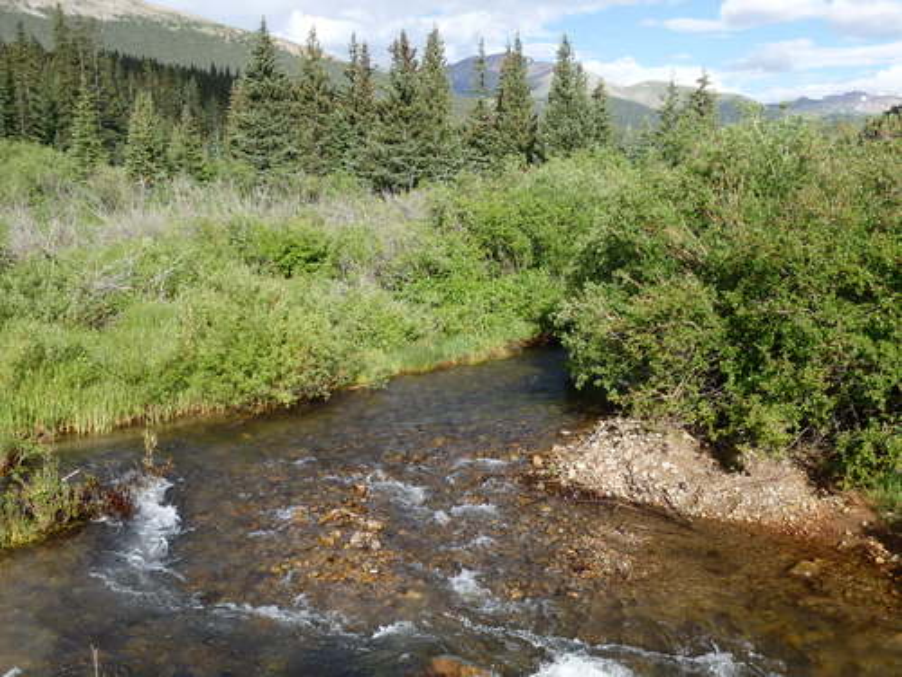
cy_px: 338
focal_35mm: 38
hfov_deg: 49.0
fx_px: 990
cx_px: 451
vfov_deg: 37.7
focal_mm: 6.8
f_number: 4.6
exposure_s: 1/400
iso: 125
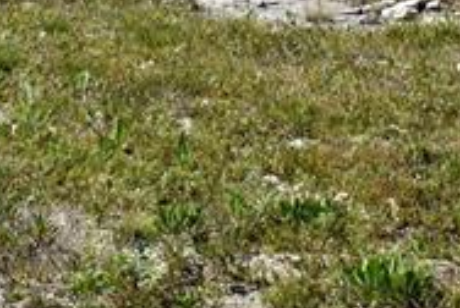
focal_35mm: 163
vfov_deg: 7.9
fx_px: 2086
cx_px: 46
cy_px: -398
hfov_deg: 12.5
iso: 200
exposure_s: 1/500
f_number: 11
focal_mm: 20
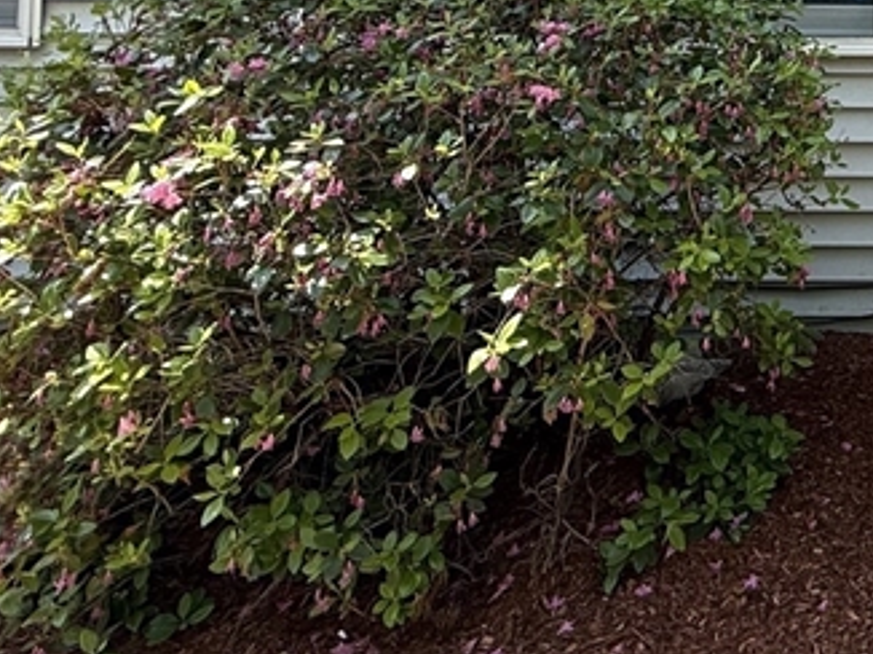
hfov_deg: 32.2
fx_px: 1109
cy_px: -214
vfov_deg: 27.1
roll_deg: -1.3
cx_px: 1141
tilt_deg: +2.9
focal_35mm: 44
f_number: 2.2
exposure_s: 1/374
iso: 50
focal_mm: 2.22
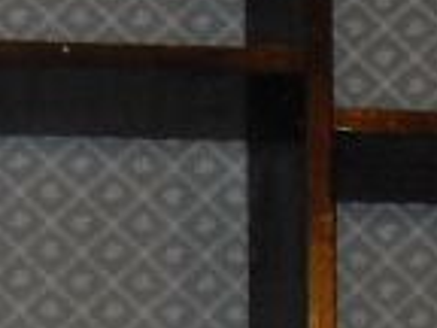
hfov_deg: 7.1
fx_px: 3333
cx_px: -561
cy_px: 1023
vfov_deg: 5.3
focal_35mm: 264
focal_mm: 6.3
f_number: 2.8
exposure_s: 1/45
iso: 100
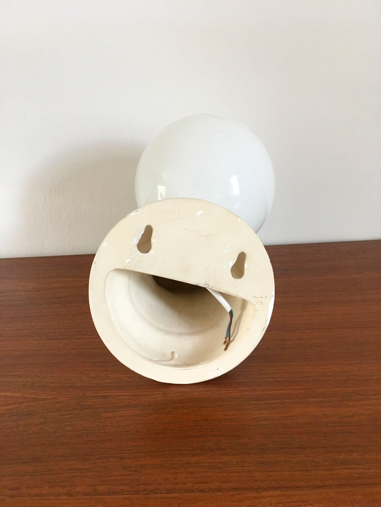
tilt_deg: -21.0
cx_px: 190
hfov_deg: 48.2
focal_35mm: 29
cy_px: 254
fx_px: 426
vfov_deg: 61.7
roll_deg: +5.0
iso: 200
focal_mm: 4.15
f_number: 2.2
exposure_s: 1/33
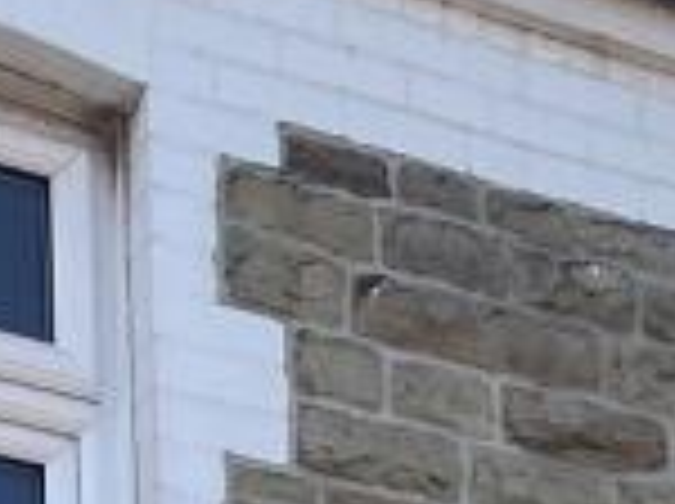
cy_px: 1449
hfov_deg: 11.1
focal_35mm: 178
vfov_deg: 7.4
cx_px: 333
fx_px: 3465
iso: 32
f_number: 1.6
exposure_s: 1/1221
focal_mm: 4.2
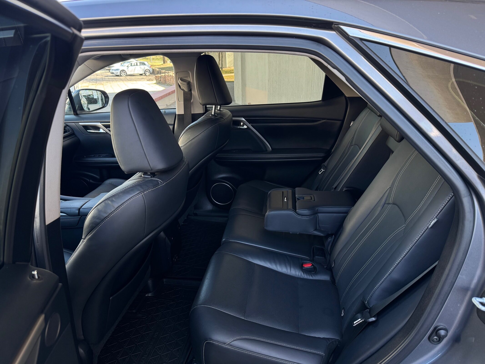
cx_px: 242
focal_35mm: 24
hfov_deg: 71.6
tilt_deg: -21.1
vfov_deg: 56.8
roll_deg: +1.7
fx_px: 336
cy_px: 182
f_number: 1.78
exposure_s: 1/121
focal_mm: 6.76
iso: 200
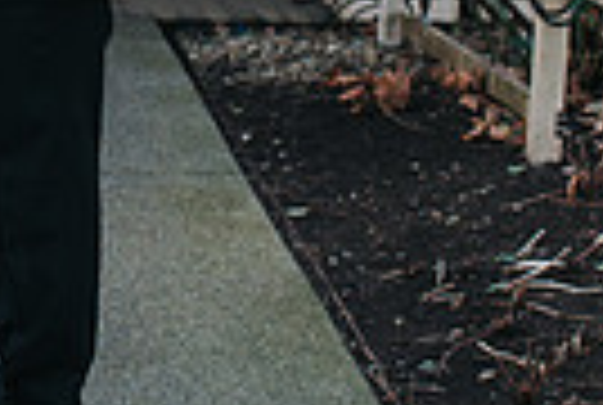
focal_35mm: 172
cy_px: -197
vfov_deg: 7.9
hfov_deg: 11.7
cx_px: -66
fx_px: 2887
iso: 220
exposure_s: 1/320
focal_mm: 35
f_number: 3.2
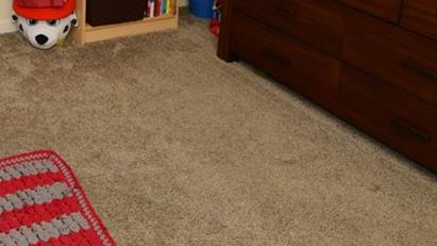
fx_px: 545
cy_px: -106
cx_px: 68
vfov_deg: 21.8
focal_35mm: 47
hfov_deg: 41.2
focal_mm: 12
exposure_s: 1/100
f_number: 5.6
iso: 200
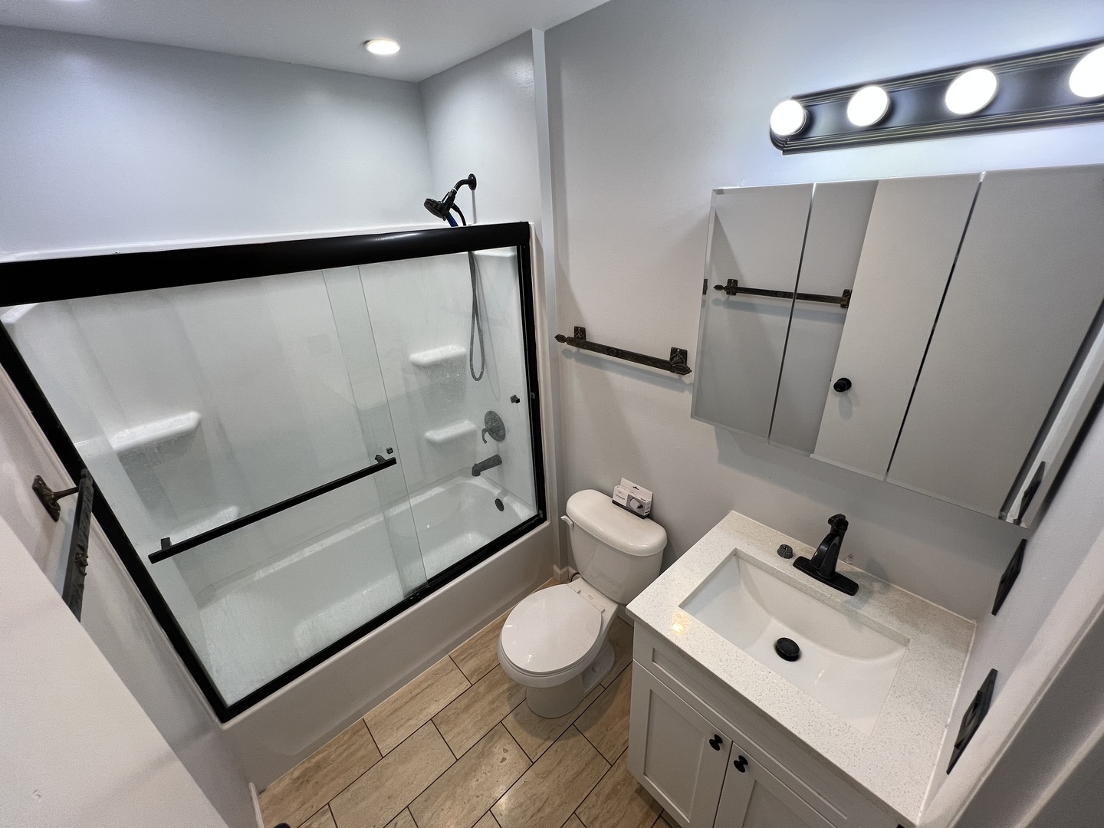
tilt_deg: -26.2
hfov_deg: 106.2
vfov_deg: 89.9
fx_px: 415
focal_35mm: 13
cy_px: 414
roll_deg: +2.7
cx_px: 552
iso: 100
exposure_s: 1/120
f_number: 1.8
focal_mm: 1.57
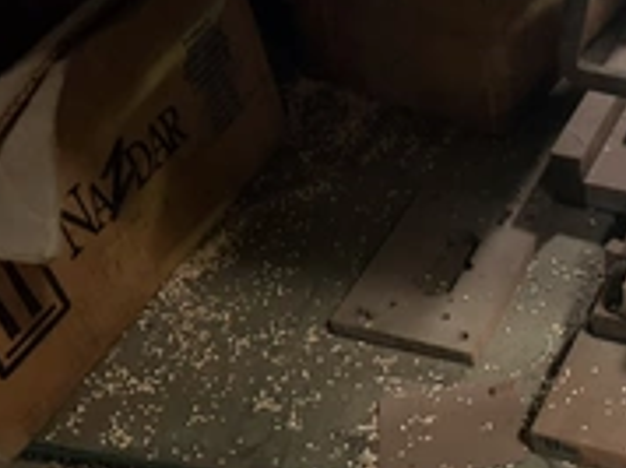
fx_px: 975
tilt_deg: -46.3
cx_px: 675
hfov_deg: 31.8
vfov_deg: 26.9
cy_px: 282
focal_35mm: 54
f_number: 1.78
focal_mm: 6.76
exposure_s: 1/30
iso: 1250
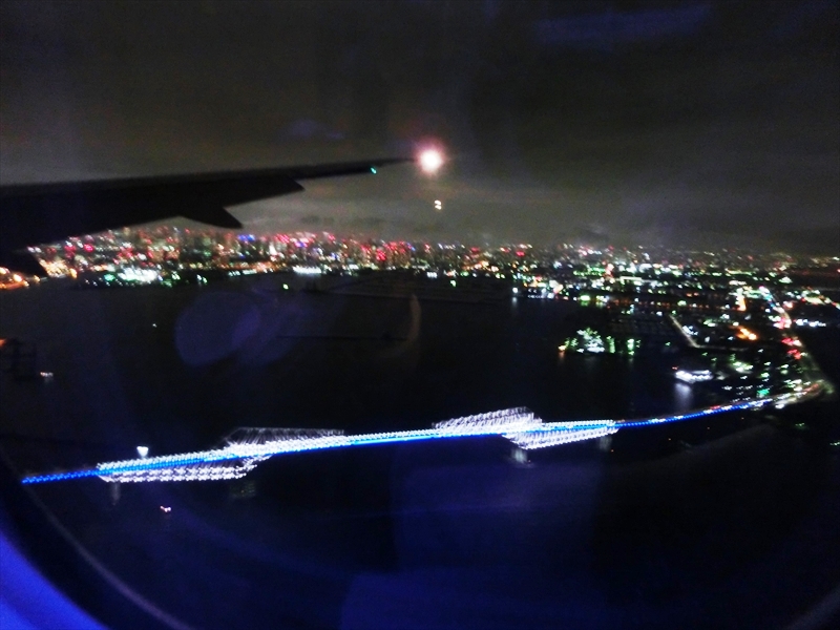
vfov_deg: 56.8
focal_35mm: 24
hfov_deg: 71.6
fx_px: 582
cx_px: 420
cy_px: 315
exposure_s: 1/4
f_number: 3
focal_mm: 4.24
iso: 800
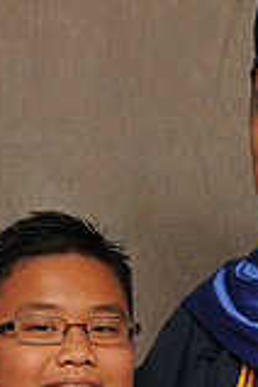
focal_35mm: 208
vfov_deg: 9.8
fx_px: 2236
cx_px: 218
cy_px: 453
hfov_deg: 6.6
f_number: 6.3
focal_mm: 38
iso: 200
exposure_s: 1/60
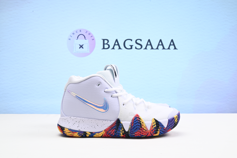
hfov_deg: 48.4
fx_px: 263
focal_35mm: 40
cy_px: 79
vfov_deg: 33.4
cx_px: 118
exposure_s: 1/2
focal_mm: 40
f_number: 16
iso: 100
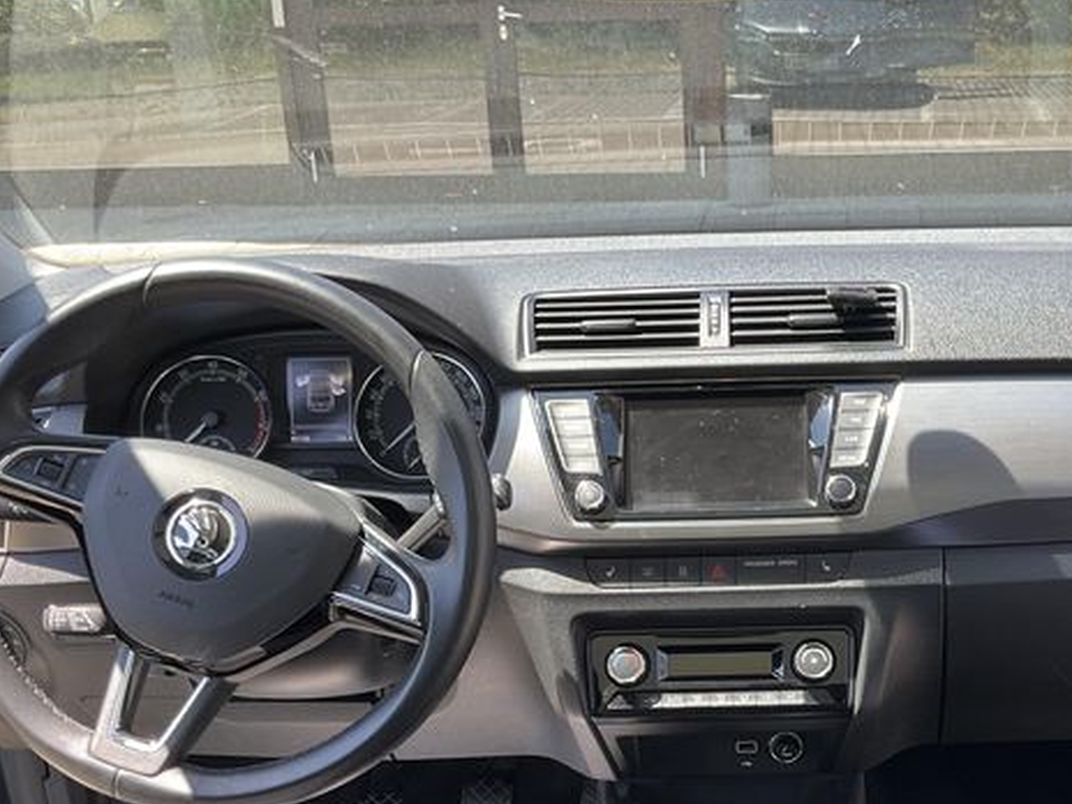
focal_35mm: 50
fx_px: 1548
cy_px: 631
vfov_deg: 28.5
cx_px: 735
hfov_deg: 37.7
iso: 16
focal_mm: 3
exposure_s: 1/130
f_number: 1.8
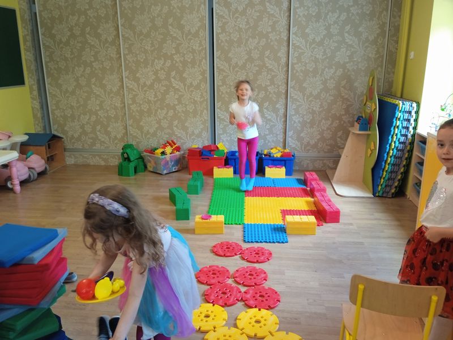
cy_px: 170
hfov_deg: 63.4
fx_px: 366
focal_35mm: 28
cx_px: 226
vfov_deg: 49.7
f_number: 2.2
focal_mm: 3.43
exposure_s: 1/20
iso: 518
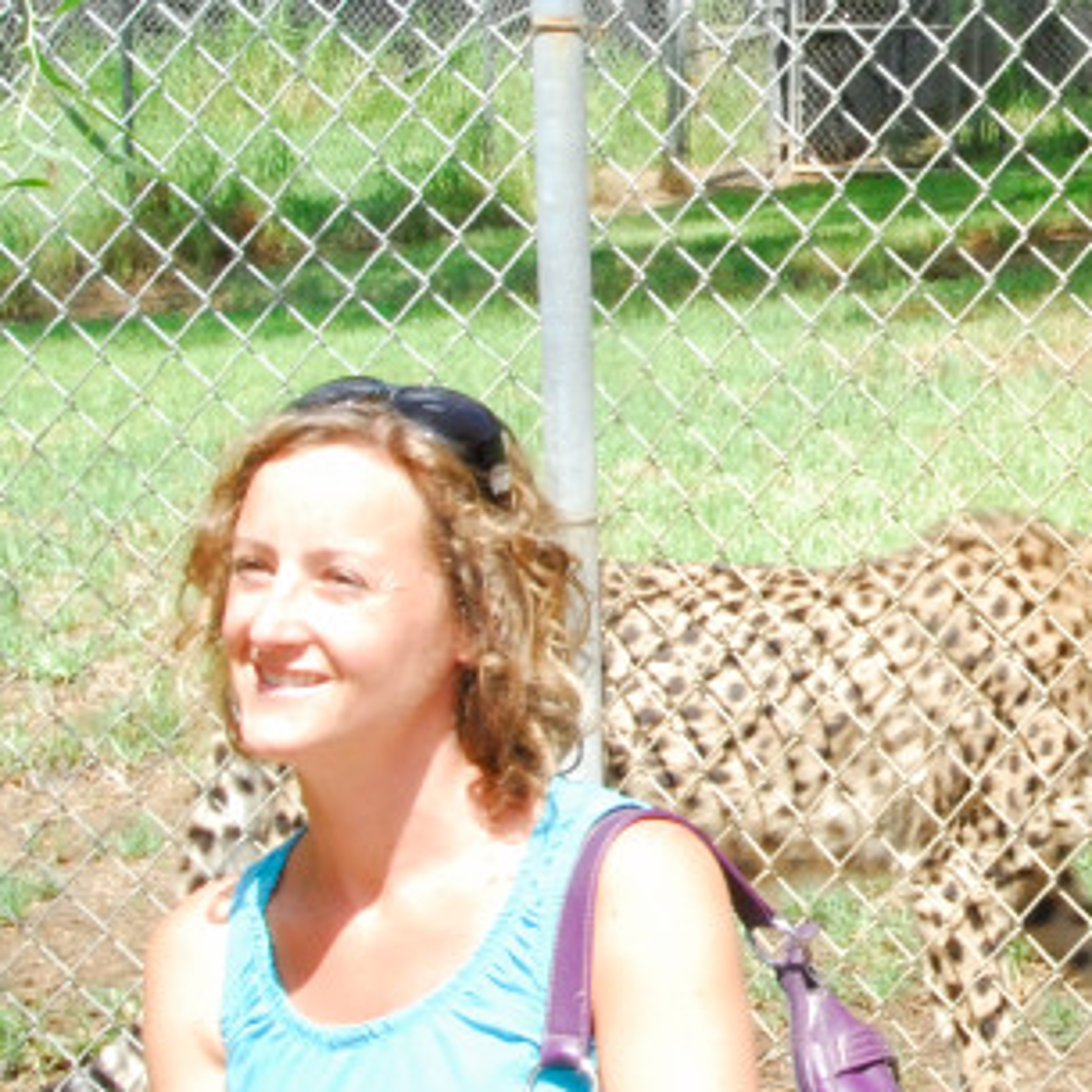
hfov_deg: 17.3
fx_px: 3466
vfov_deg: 17.9
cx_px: 1224
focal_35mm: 97
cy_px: 399
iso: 1600
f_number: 25
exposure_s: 1/90
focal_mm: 29
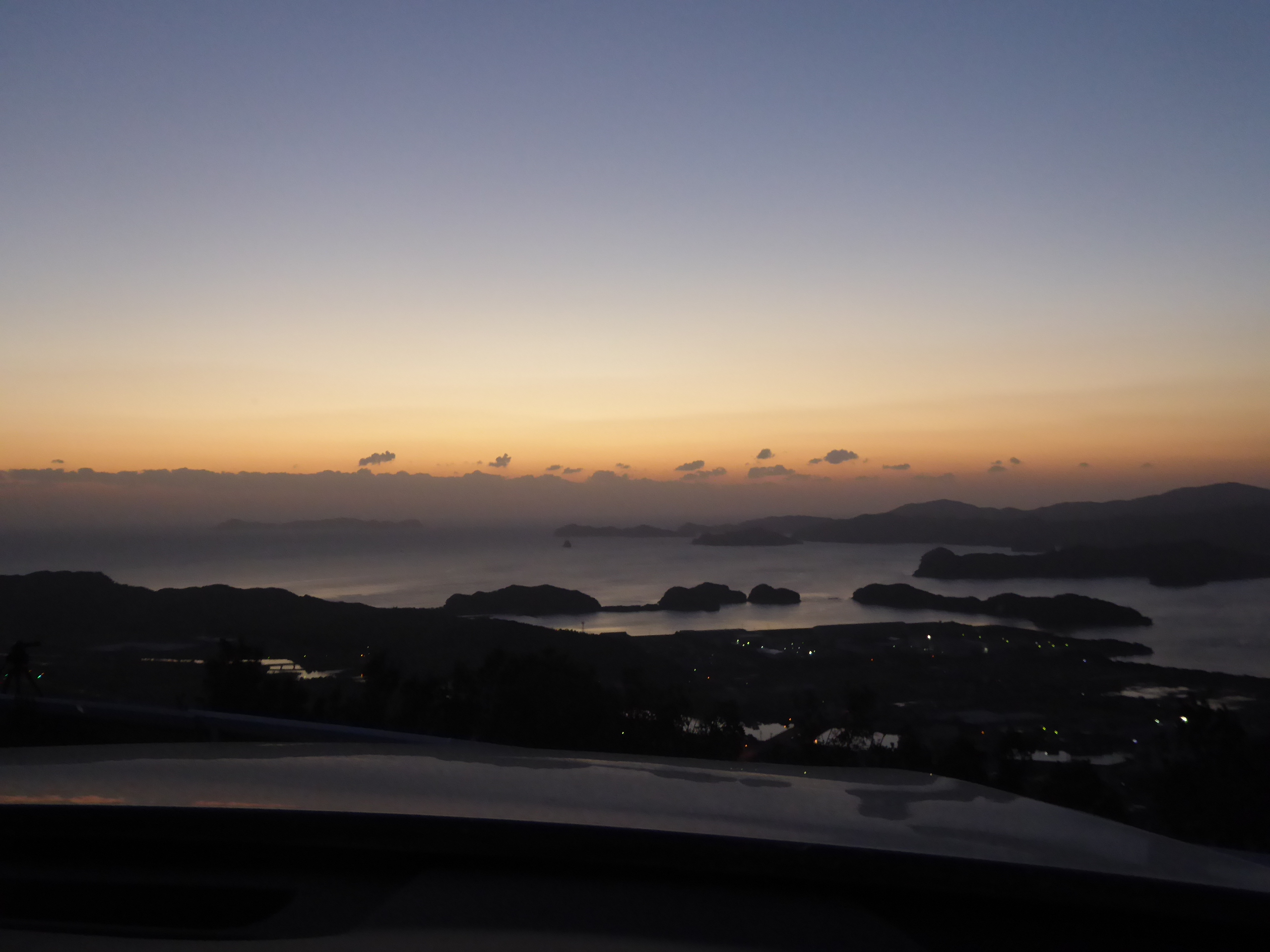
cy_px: 476
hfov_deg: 51.4
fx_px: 1321
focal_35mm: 36
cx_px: 635
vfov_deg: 39.7
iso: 400
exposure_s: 1/13
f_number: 3.7
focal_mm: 6.3
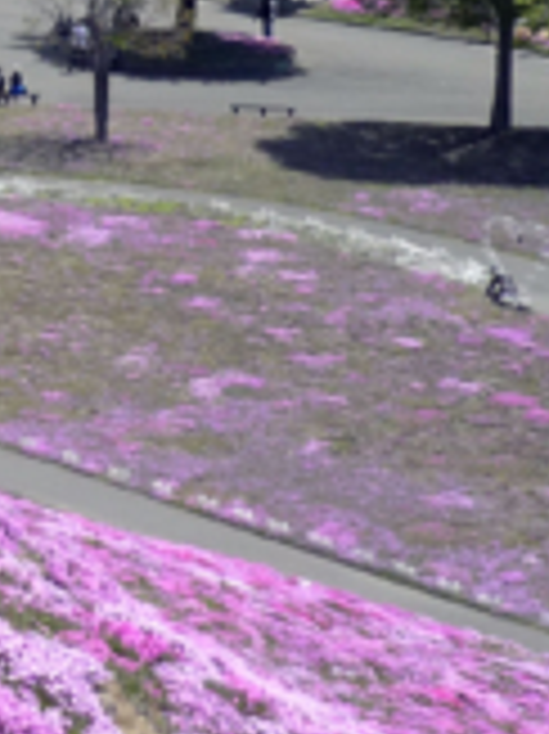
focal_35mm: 162
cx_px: -108
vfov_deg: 11.8
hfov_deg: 9.0
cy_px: -243
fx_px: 3430
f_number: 3
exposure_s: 1/1000
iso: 100
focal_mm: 7.2
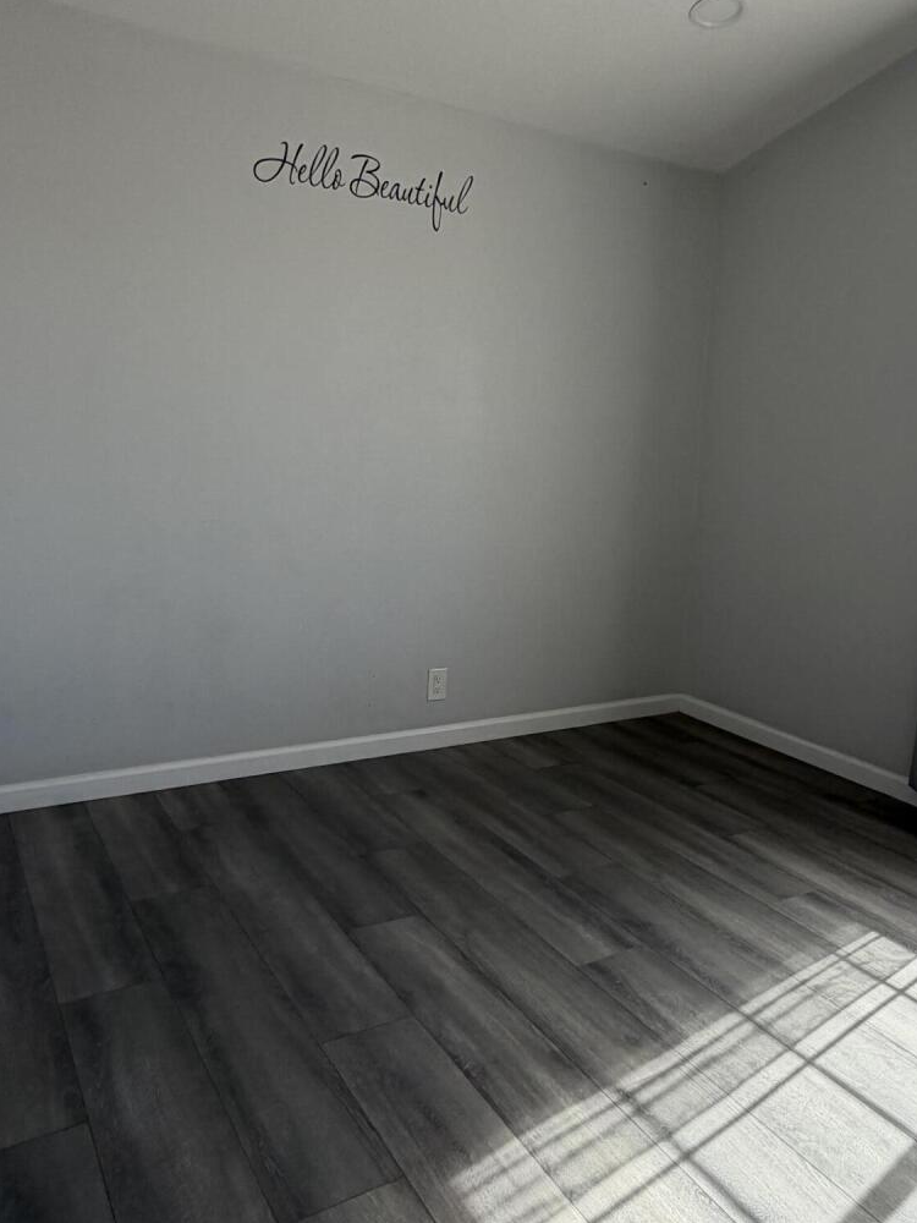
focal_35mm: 28
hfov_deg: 49.0
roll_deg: -3.4
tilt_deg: -11.7
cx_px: 599
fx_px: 989
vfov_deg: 63.4
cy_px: 648
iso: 50
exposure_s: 1/226
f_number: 2.2
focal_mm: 2.22
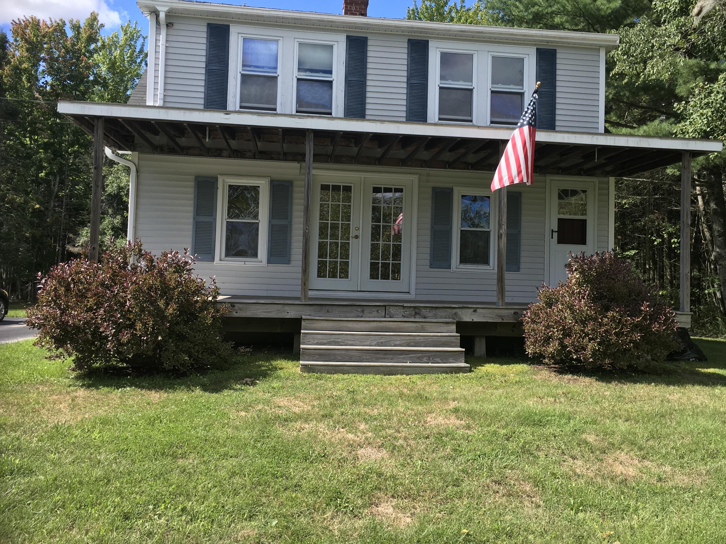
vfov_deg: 44.1
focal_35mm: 32
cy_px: 253
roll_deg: -1.2
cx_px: 384
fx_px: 671
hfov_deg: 56.8
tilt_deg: +3.6
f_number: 2.2
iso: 25
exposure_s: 1/686
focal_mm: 4.15
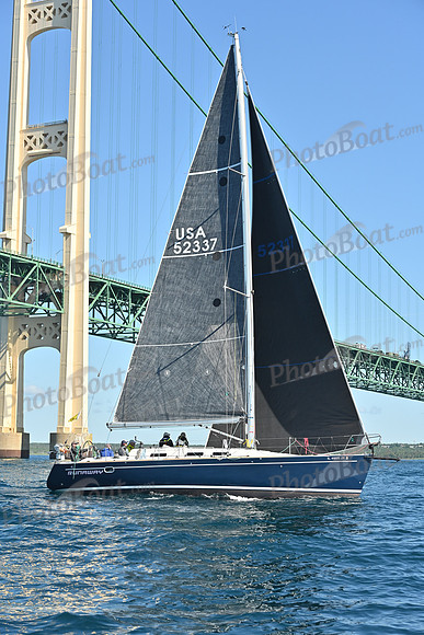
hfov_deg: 19.5
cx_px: 212
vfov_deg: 28.8
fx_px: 1236
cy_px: 318
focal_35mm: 70
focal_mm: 70
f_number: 7.1
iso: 320
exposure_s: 1/1000
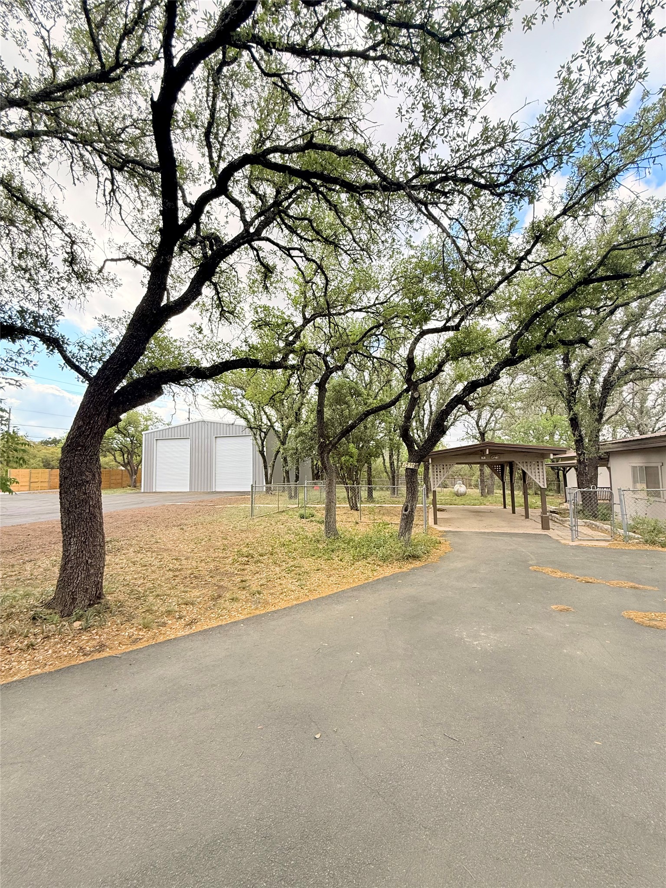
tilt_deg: +5.1
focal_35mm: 14
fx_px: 359
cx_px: 333
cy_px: 444
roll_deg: +0.5
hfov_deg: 85.7
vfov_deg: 102.1
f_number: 2.2
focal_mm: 2.22
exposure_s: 1/789
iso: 64
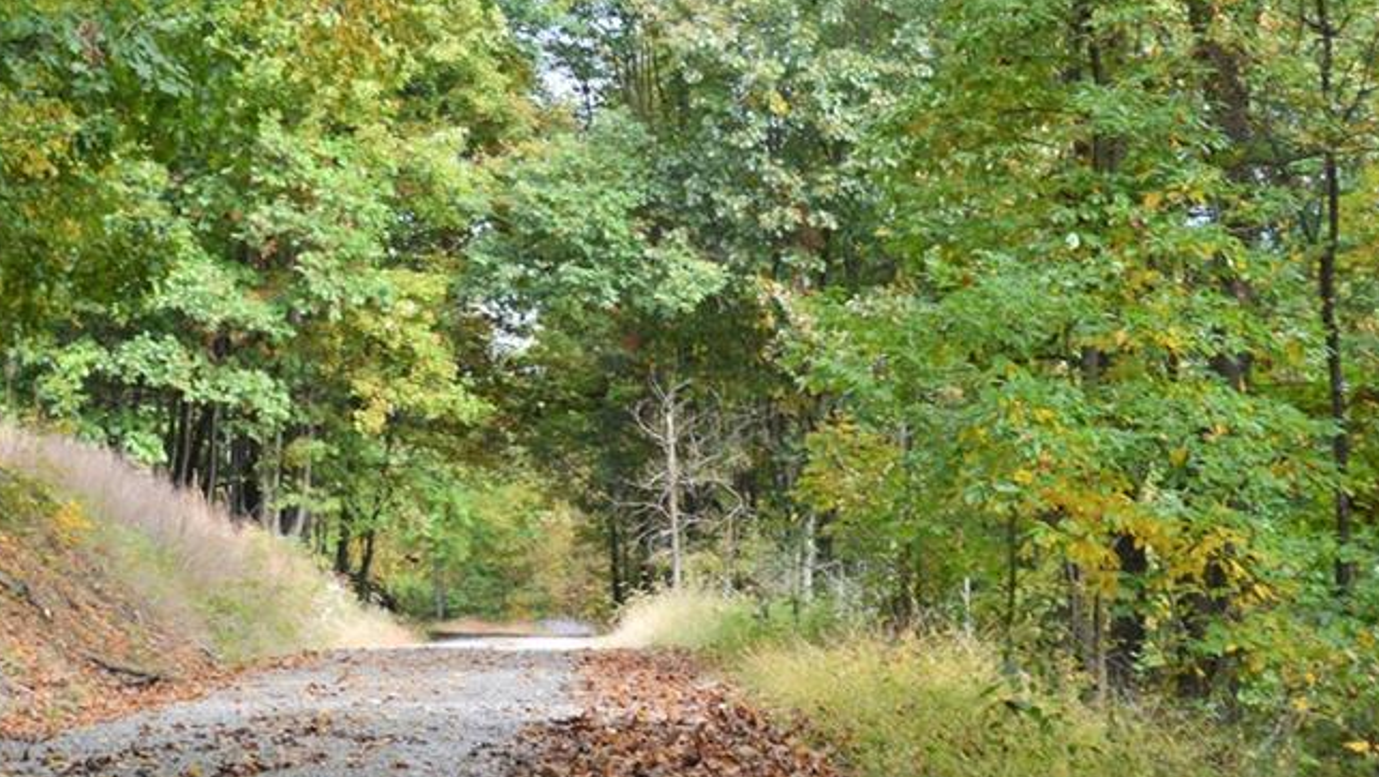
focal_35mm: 95
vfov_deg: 12.7
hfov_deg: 22.4
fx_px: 3474
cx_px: 654
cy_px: 101
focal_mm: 38
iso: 180
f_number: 5.6
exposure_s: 1/125
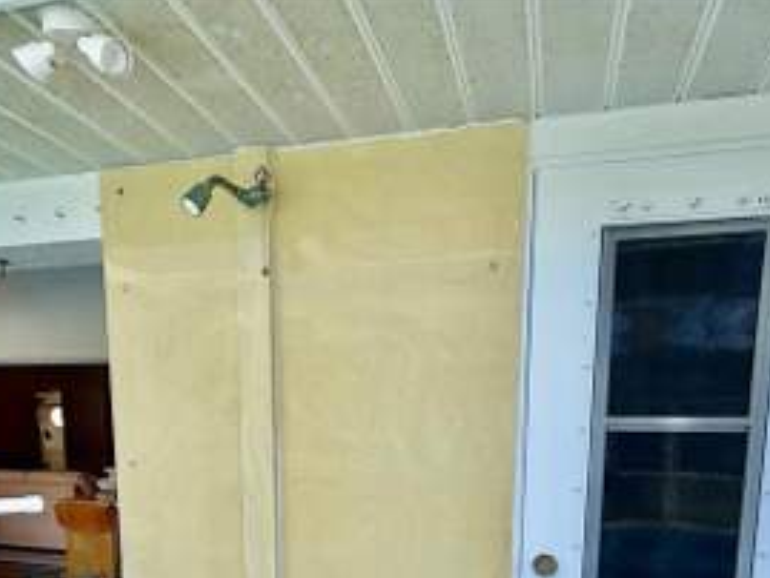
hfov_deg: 69.2
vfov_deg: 49.7
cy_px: 506
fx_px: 556
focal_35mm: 25
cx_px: 421
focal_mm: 2.22
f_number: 2.2
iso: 50
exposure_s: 1/220
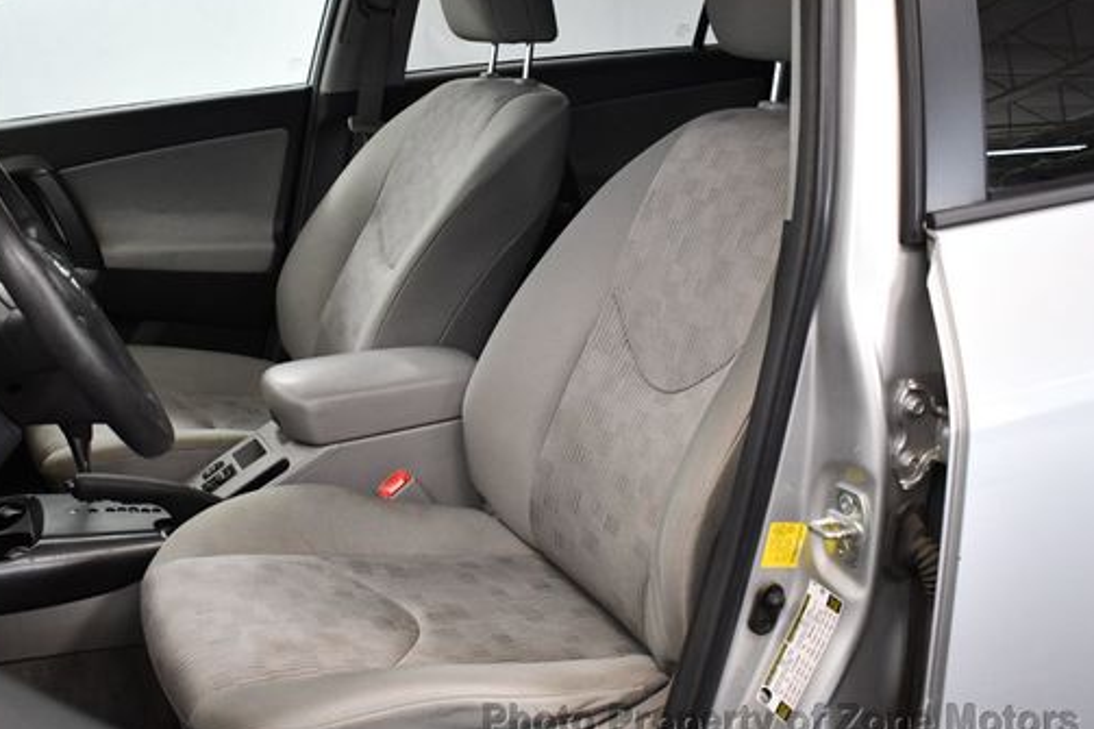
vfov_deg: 31.8
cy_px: 298
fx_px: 1276
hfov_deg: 46.2
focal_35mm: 42
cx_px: 457
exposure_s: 1/125
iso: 2000
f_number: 3.8
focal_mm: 22
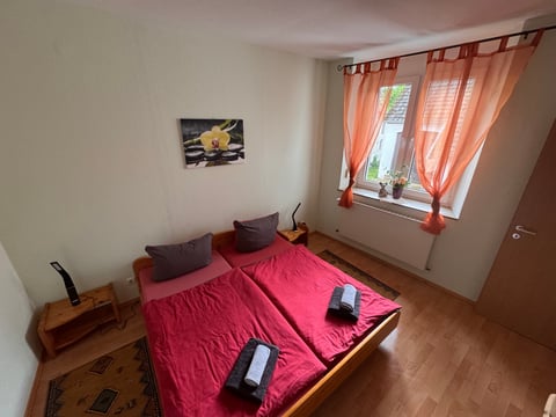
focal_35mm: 14
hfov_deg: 102.1
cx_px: 278
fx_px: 225
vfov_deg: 85.7
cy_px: 208
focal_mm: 2.22
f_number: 2.2
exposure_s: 1/60
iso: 500
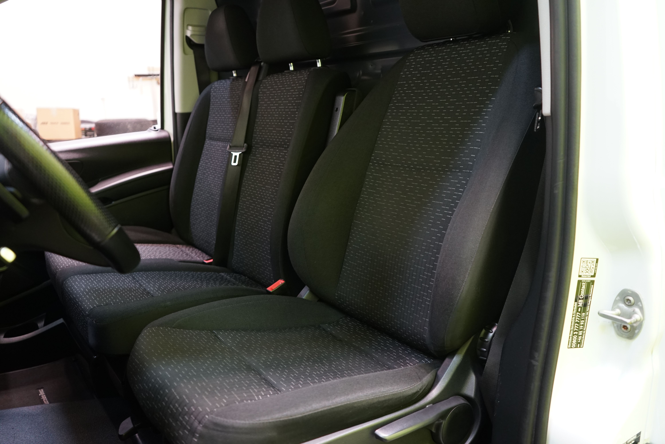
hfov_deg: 65.5
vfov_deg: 46.4
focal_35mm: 28
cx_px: 332
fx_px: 517
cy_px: 222
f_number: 3.5
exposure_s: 1/30
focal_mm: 28
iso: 1250
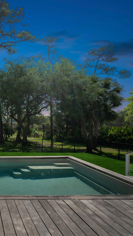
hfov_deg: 35.7
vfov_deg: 71.9
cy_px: 120
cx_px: -23
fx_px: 163
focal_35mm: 26
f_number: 8
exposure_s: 1/500
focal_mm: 16
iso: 400
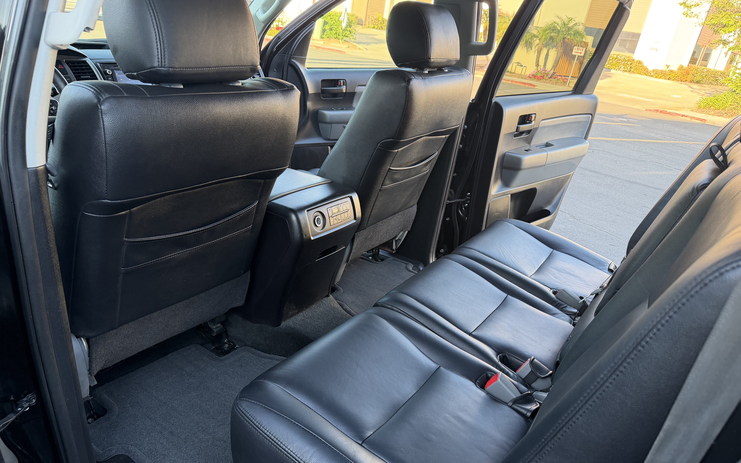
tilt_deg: -23.8
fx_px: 525
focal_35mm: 26
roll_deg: -9.2
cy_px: 278
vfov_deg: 47.3
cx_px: 370
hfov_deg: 70.4
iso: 160
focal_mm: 6.76
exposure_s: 1/127
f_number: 1.78
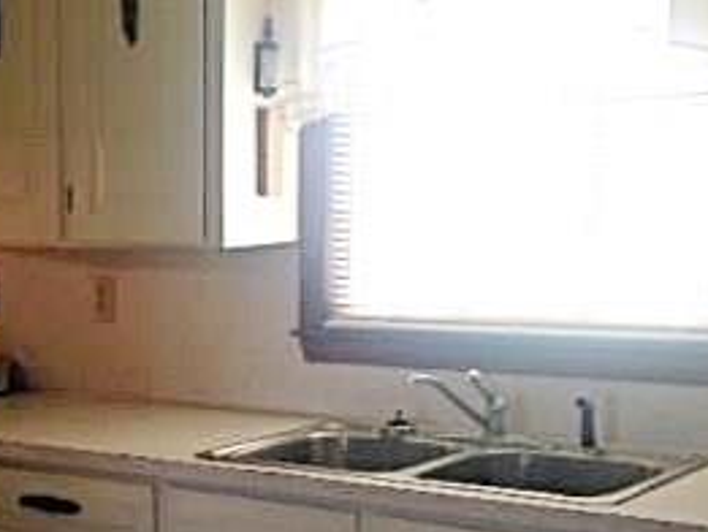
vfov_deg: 18.1
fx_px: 1657
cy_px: 388
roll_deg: +1.2
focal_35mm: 81
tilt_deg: -7.1
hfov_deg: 23.4
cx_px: 46
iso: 64
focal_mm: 4.12
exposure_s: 1/20
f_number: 2.4
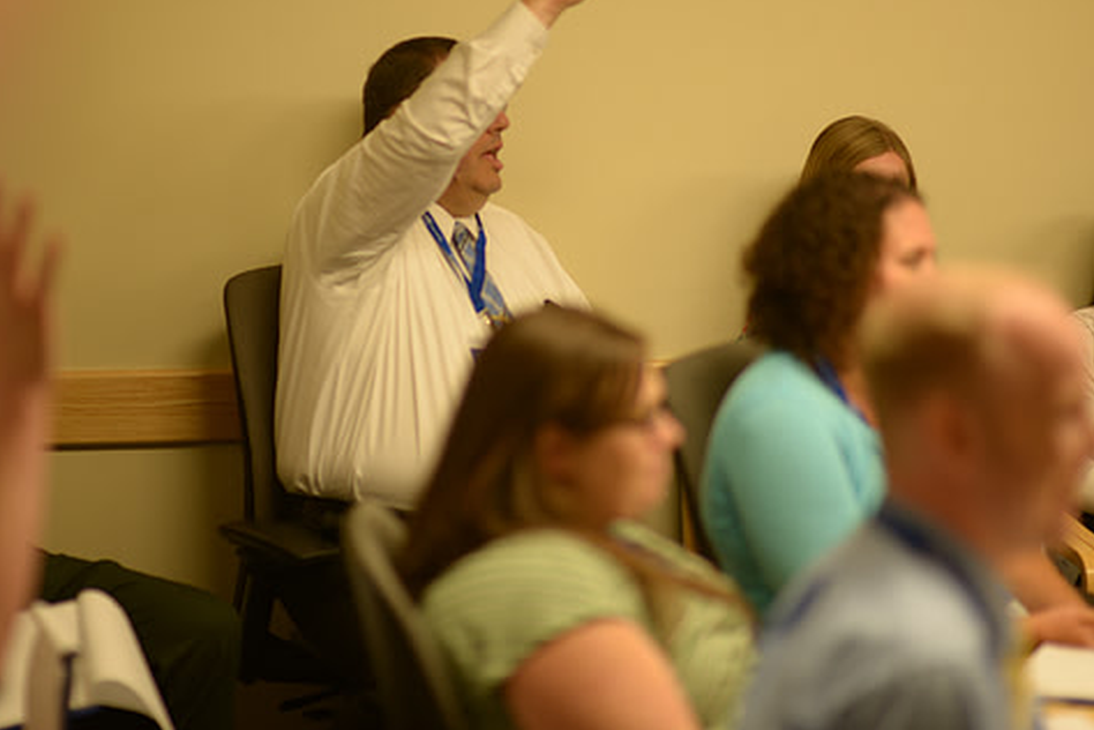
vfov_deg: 13.2
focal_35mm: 104
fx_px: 3160
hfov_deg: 19.6
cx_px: 547
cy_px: 329
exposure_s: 1/125
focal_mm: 85
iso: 400
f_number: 1.4
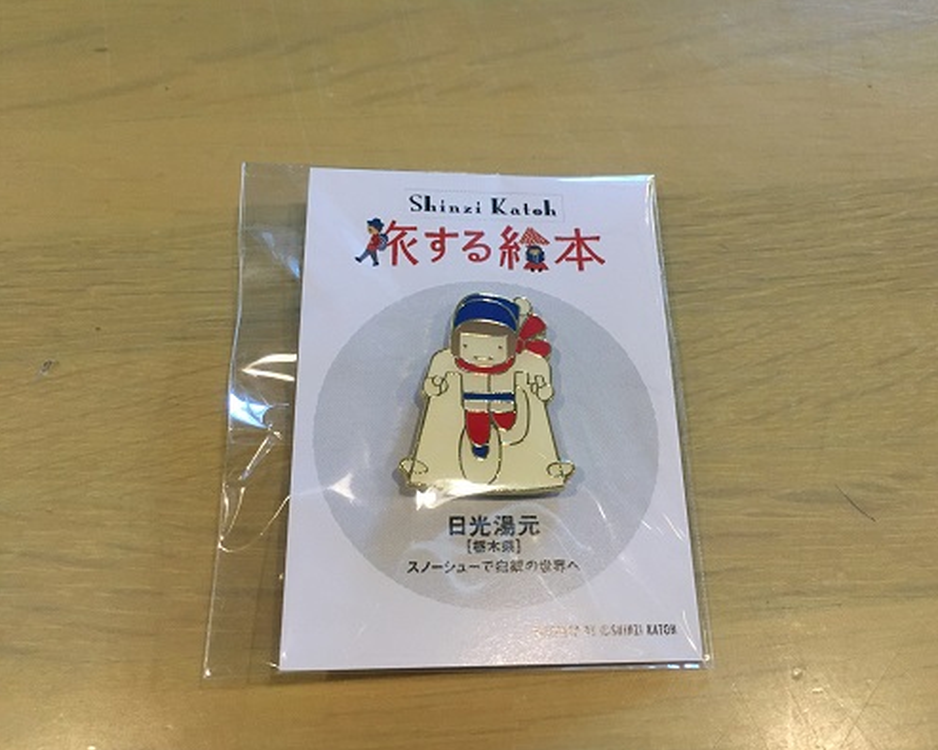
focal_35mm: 31
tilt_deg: -65.6
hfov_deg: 57.1
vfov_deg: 47.1
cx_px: 512
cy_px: 380
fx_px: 860
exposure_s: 1/30
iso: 125
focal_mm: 4.15
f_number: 2.2
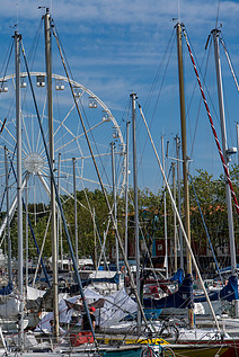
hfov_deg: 10.6
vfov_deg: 16.0
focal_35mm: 128
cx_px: -28
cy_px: 199
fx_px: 1272
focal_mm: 70
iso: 64
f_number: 7.1
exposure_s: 1/800
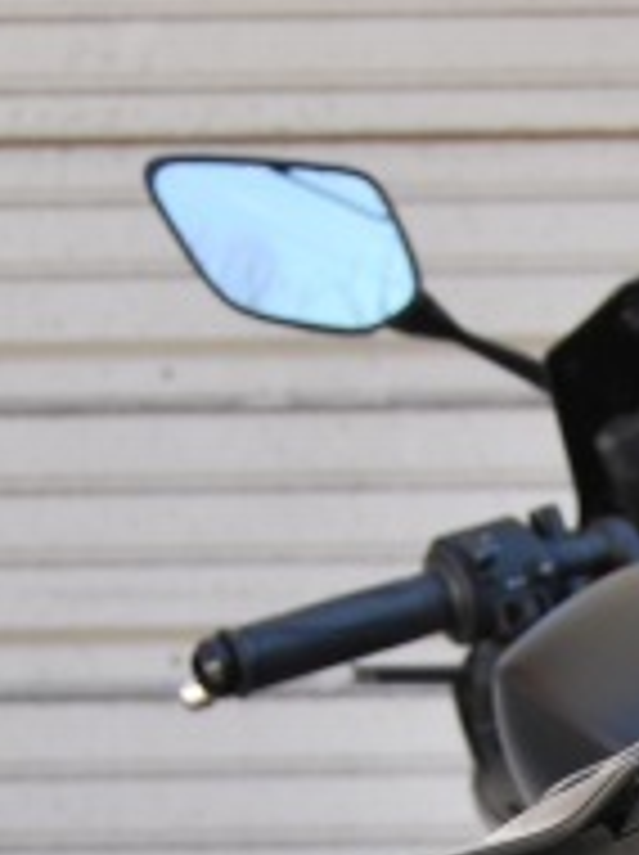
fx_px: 5106
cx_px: 932
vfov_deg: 9.4
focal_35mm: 207
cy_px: 1150
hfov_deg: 7.1
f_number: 5.6
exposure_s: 1/80
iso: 100
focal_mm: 34
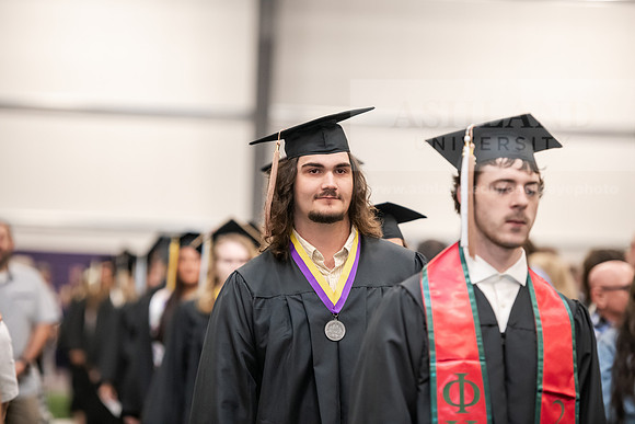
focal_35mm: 160
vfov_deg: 8.6
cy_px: 212
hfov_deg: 12.8
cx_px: 318
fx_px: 2823
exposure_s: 1/200
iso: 2500
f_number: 3.2
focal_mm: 160
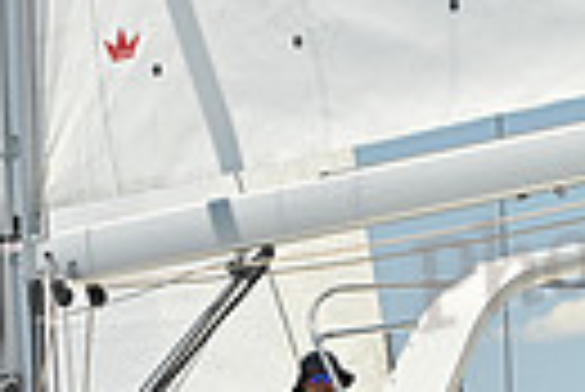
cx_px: 1282
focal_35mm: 312
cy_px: 385
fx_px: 5076
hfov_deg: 6.4
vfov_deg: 4.4
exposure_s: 1/1600
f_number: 8
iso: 320
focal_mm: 70
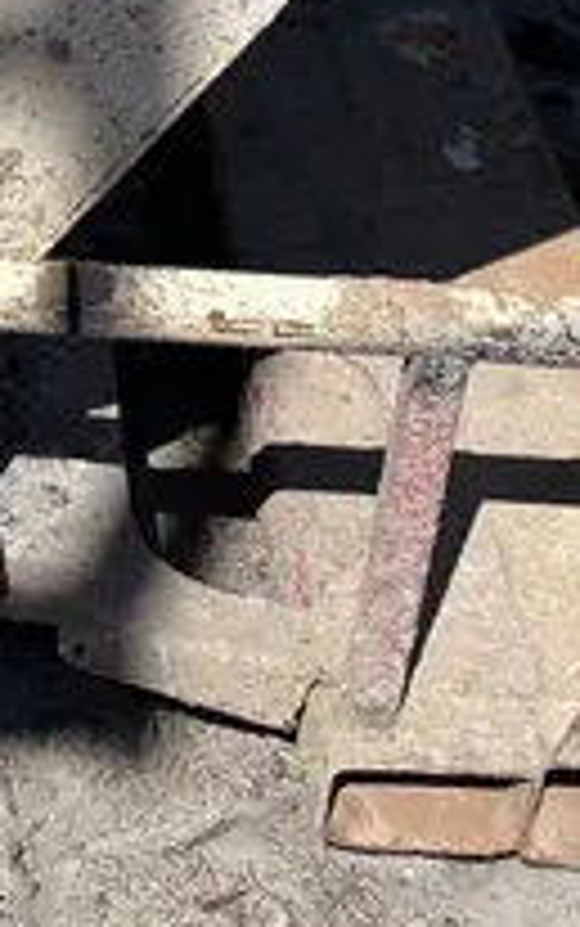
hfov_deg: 13.0
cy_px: -70
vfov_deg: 20.3
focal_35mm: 98
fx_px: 2475
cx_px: -144
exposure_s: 1/7353
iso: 50
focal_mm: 5.1
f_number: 1.6
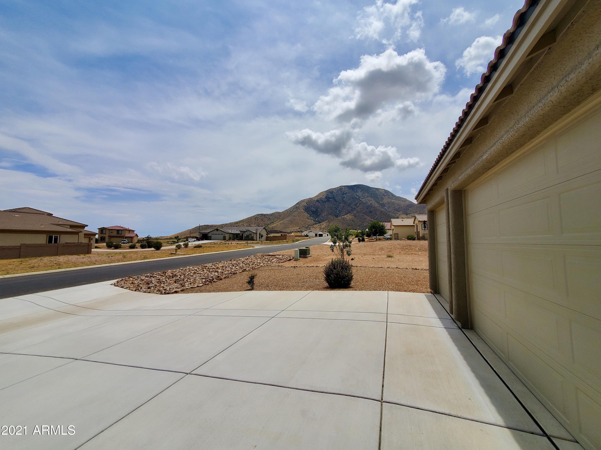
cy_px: 225
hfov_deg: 106.2
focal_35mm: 13
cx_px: 300
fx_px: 226
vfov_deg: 89.9
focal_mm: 1.8
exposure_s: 1/2621
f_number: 2.2
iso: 50
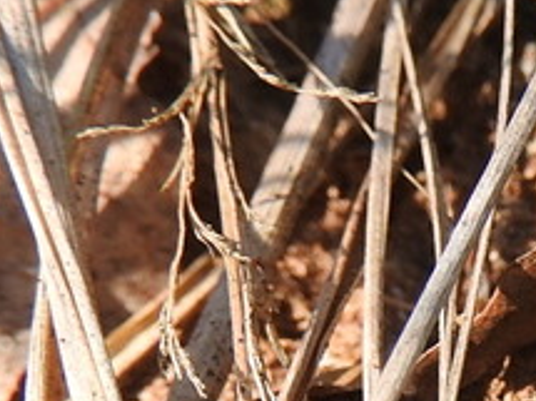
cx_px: 689
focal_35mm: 119
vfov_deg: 11.9
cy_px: 590
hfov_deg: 15.8
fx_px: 1842
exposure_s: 1/320
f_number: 3.5
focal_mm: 5.4
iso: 100
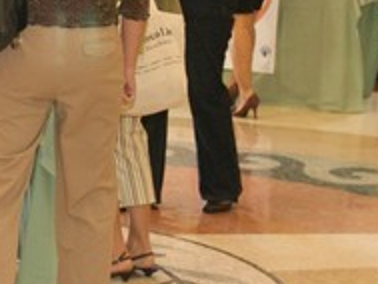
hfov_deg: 13.2
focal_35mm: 146
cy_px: -24
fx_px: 1595
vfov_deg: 10.1
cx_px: -42
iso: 800
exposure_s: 1/100
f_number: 2.8
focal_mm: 24
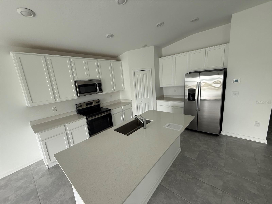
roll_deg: +6.6
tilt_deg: -10.0
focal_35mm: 14
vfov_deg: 85.7
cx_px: 136
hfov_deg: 102.1
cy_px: 102
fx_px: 110
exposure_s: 1/99
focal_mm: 2.22
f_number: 2.2
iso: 100
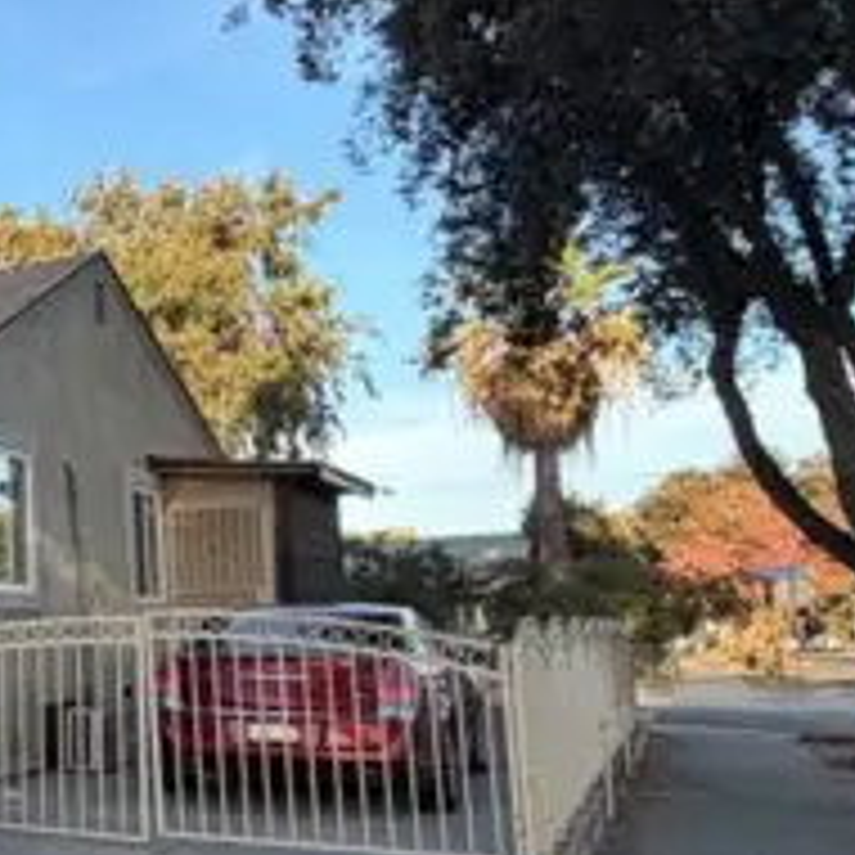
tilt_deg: +5.3
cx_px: -518
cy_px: 526
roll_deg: +1.1
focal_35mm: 50
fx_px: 1397
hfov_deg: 24.2
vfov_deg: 33.9
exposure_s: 1/502
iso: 50
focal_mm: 2.22
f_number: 2.2
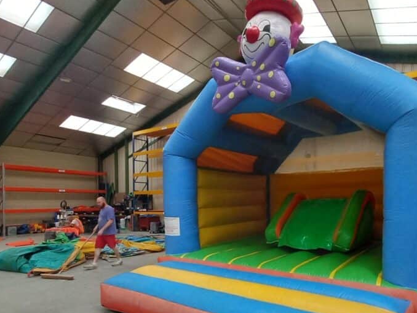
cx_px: 237
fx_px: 277
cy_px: 205
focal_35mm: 23
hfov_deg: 73.5
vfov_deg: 57.8
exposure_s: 1/100
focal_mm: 1.13
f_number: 2.2
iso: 125
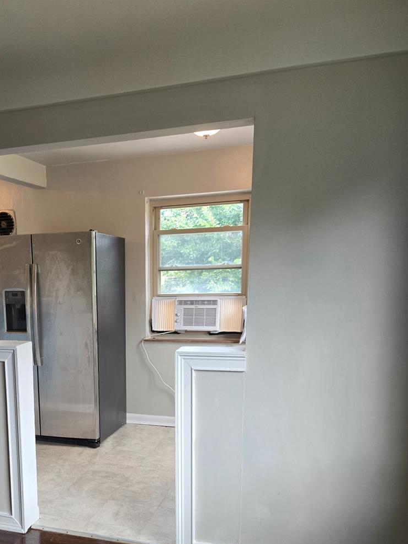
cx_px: 98
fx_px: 550
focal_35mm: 35
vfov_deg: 51.2
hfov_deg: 39.5
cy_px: 383
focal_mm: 5.4
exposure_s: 1/180
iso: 200
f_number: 1.8
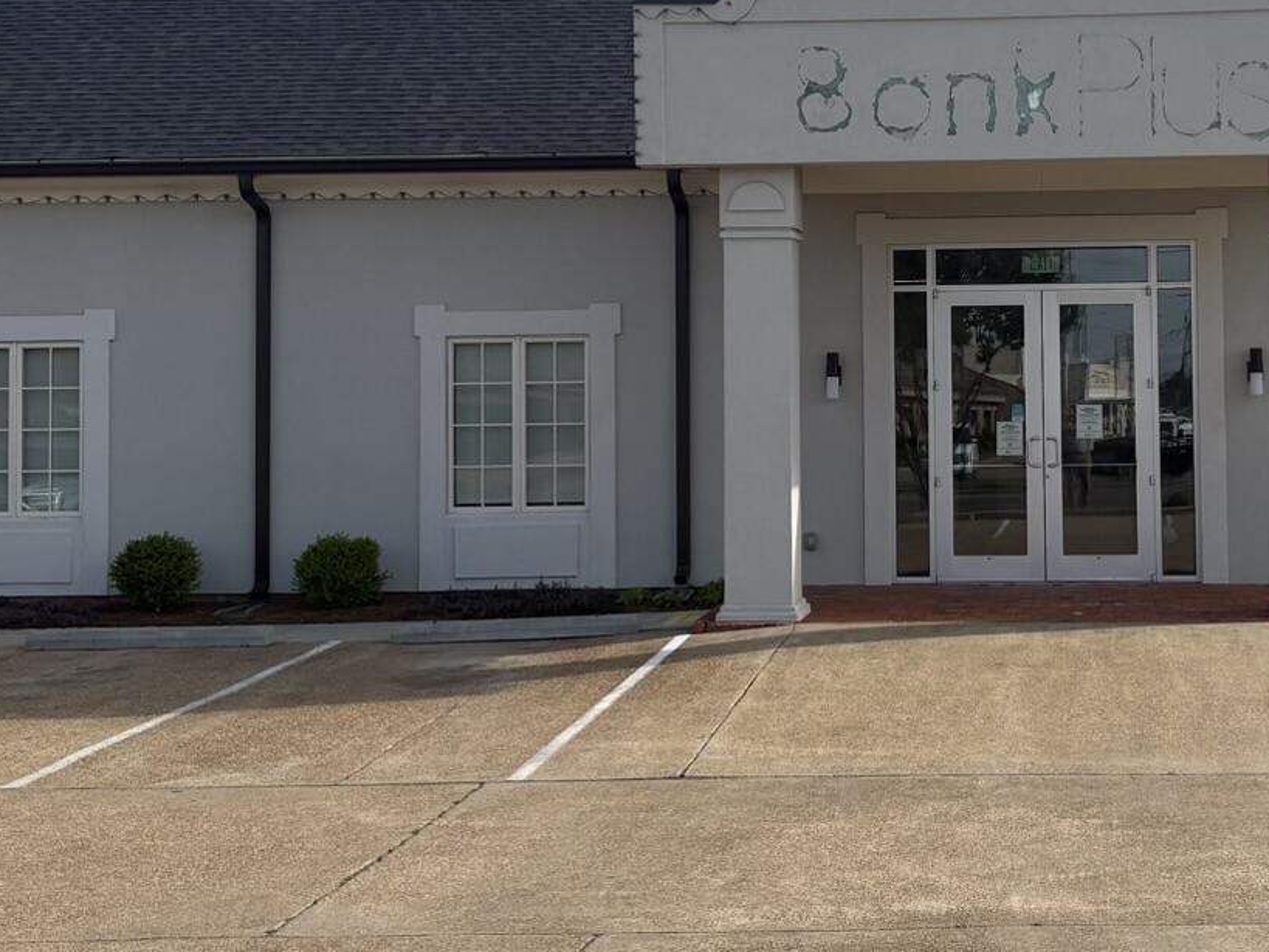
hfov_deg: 29.3
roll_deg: +0.5
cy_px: 307
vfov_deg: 22.5
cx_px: 958
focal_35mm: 65
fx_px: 2383
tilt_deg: +2.0
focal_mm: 5.96
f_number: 1.6
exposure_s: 1/3623
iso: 50
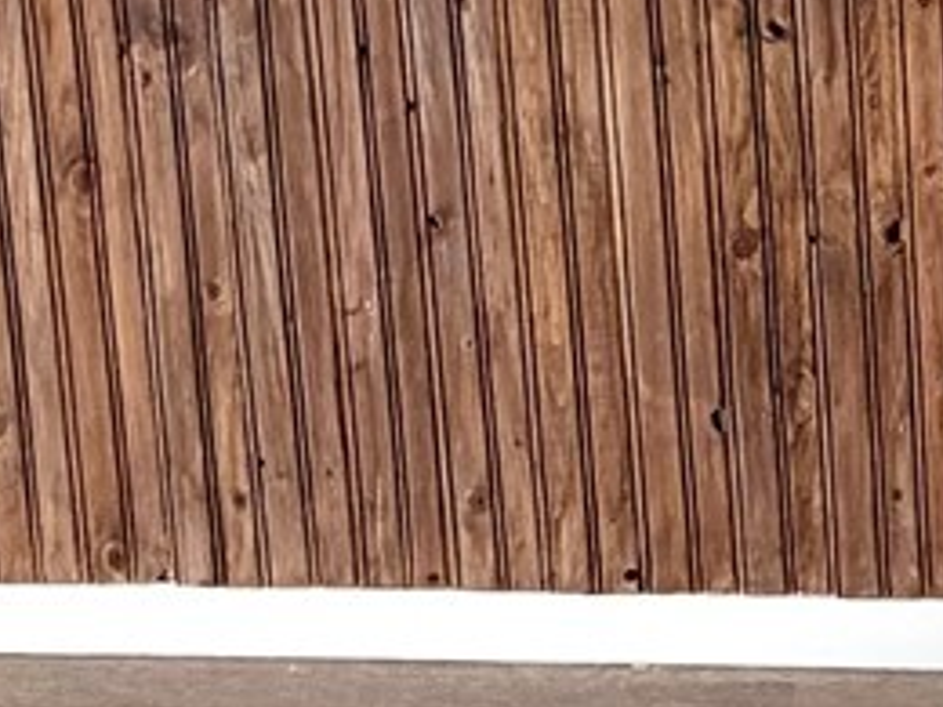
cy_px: -671
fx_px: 2343
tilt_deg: -7.6
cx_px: 849
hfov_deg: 22.2
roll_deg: +2.0
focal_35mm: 86
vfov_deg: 14.5
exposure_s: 1/121
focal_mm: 2.22
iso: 80
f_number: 2.2
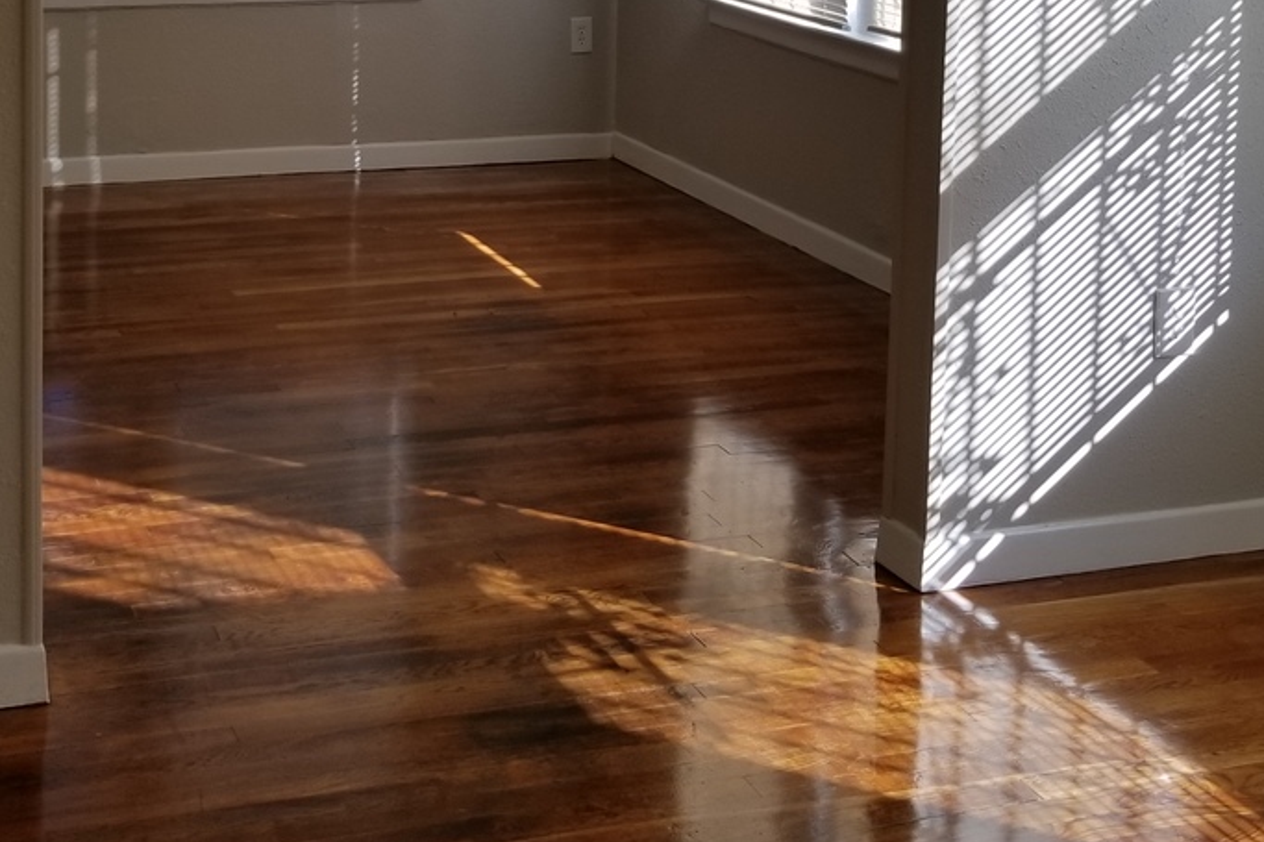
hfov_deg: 34.9
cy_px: 41
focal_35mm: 57
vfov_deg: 23.0
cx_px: 489
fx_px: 2001
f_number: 1.7
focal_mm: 4.25
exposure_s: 1/496
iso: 50
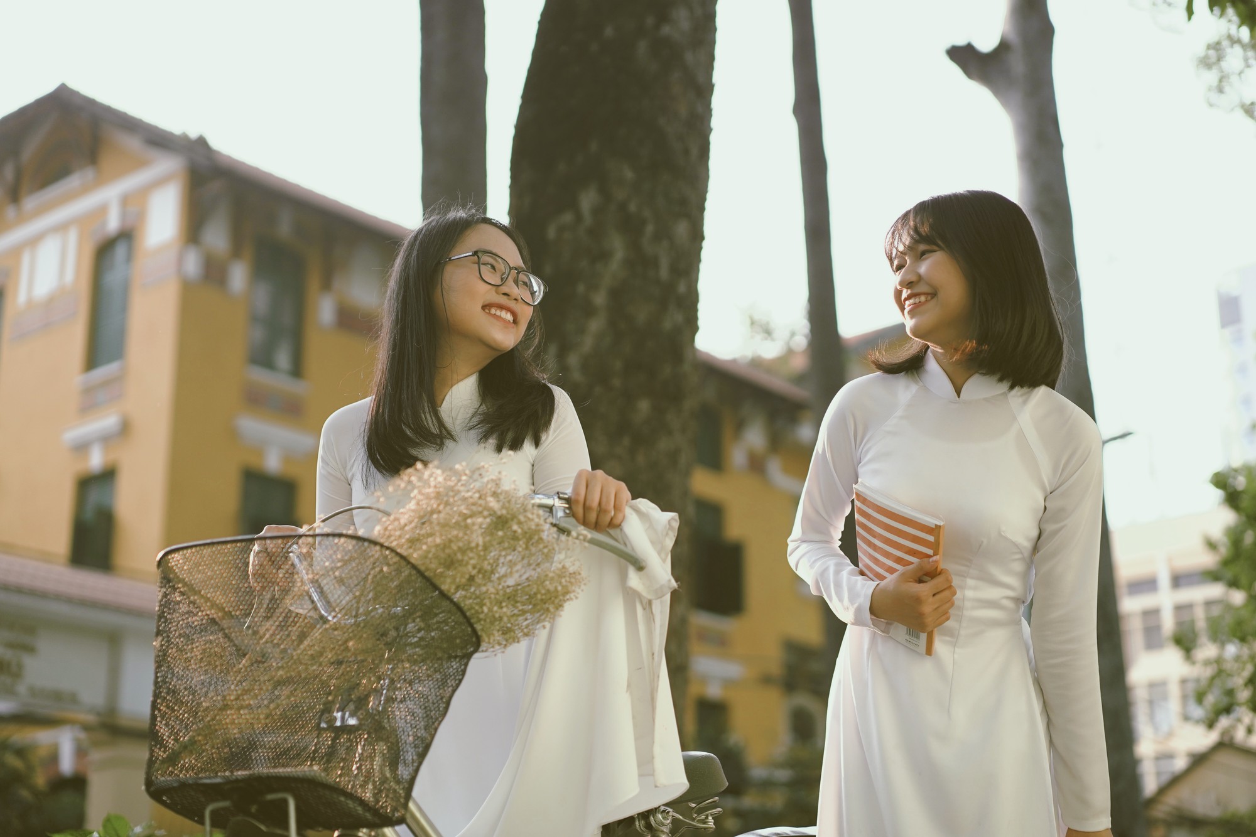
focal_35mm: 55
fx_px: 1919
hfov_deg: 36.2
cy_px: 418
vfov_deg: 24.6
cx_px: 628
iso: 400
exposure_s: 1/1600
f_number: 2.2
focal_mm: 55
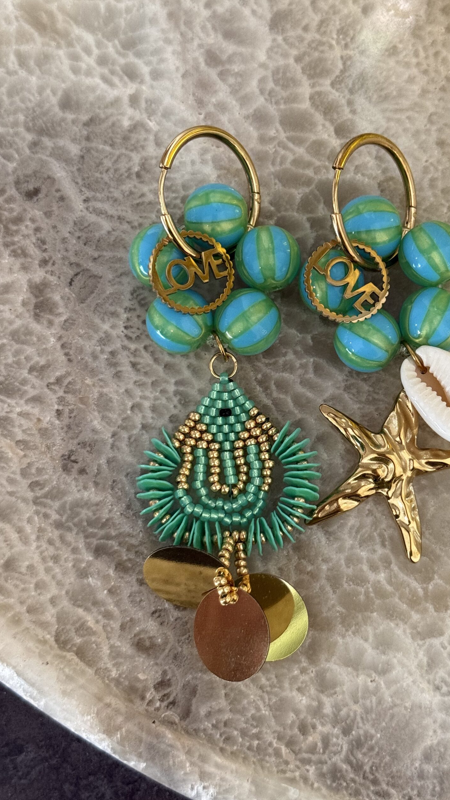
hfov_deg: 22.6
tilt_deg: -82.1
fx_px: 1124
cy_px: 404
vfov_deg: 39.2
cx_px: 286
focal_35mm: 53
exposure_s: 1/40
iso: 500
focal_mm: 6.76
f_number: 1.78
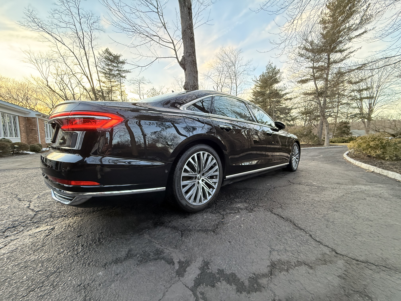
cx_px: 200
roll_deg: +0.6
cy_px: 150
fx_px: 162
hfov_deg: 102.1
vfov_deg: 85.7
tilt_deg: -5.0
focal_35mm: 14
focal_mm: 2.22
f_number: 2.2
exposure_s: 1/67
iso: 400
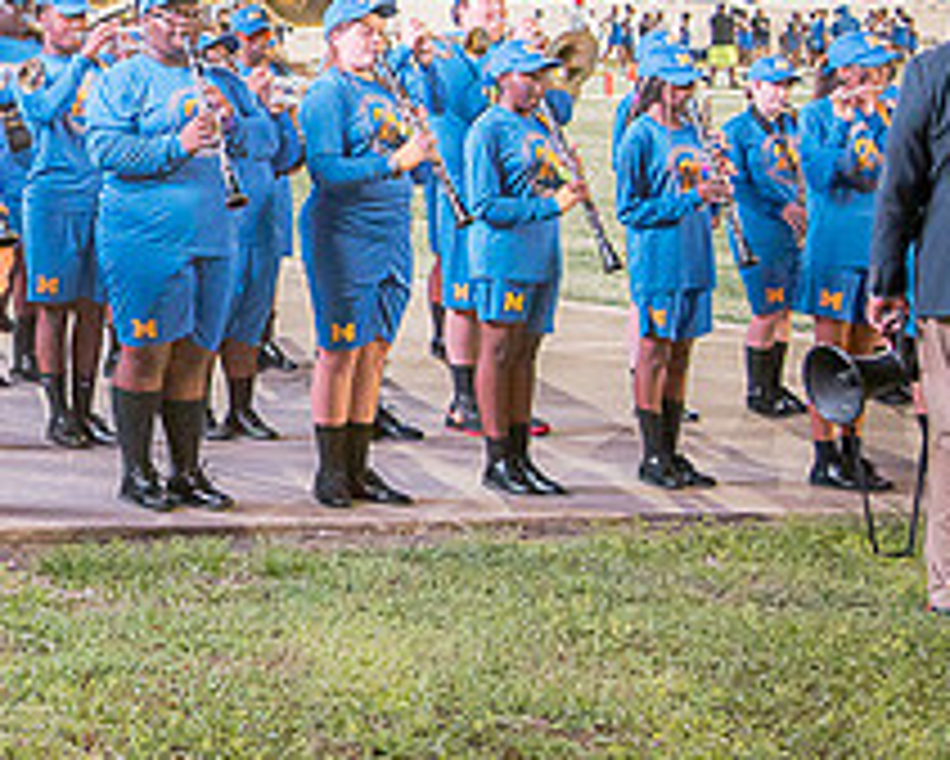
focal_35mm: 98
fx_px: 2757
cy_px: 85
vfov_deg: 15.5
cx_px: -252
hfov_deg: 18.3
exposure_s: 1/200
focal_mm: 38
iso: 2000
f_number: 4
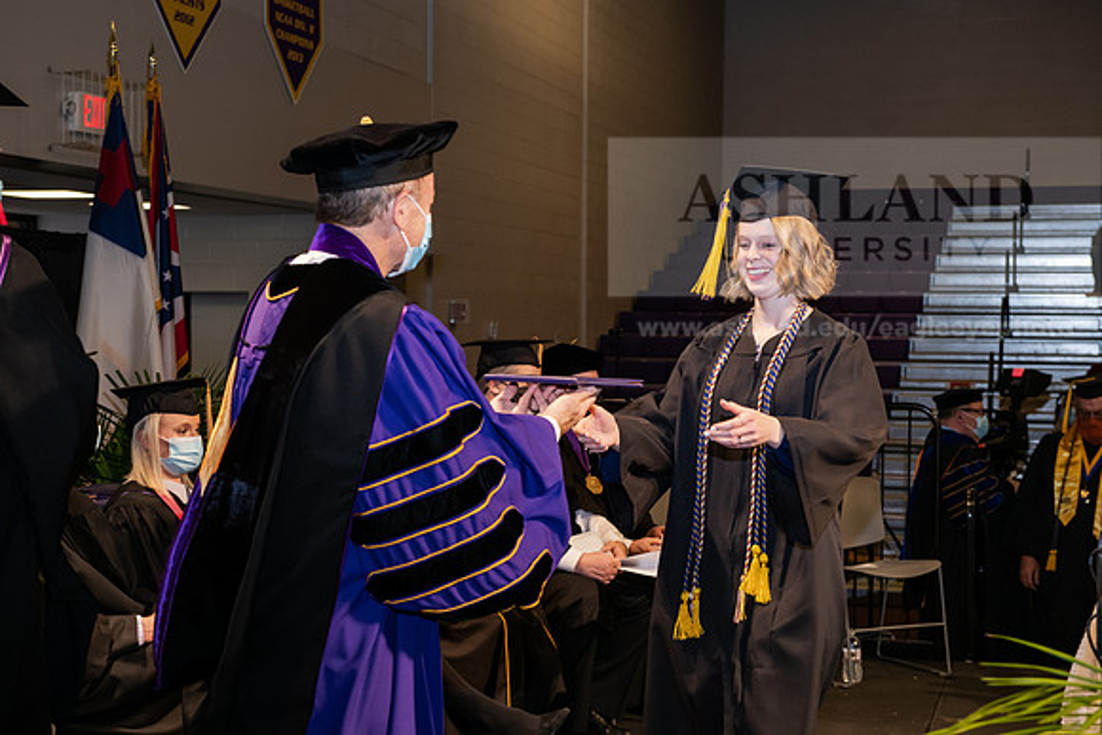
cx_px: 551
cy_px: 368
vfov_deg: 21.9
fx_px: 1898
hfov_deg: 32.4
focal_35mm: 62
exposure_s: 1/200
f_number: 6.3
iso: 1600
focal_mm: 62
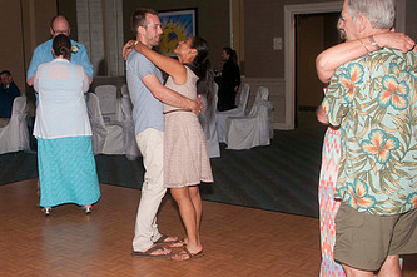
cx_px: 109
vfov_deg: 28.6
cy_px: 141
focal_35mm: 47
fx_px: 544
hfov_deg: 40.9
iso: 400
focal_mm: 18
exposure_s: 1/60
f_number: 6.3
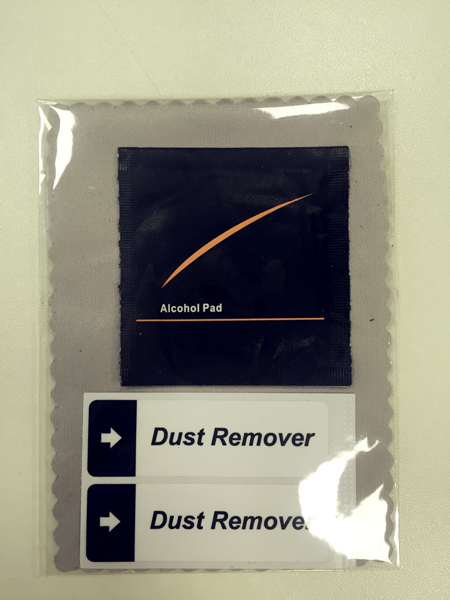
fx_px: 503
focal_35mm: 29
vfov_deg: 61.7
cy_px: 300
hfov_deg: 48.2
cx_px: 225
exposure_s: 1/33
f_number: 2.2
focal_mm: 4.15
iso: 80
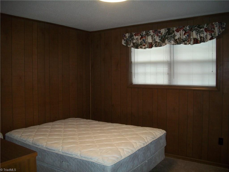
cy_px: 86
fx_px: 212
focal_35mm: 32
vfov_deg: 44.2
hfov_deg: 56.8
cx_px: 114
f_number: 2.9
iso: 160
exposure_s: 1/30
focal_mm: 5.7
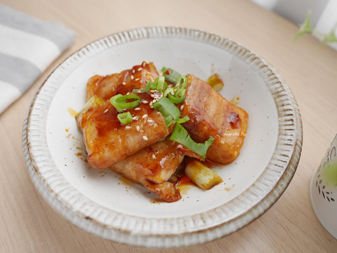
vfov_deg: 46.8
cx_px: 168
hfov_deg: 59.9
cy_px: 126
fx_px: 292
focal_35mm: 30
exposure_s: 1/30
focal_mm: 15
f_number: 2.5
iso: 3200
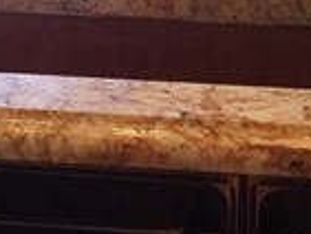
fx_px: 1897
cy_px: -567
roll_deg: -1.3
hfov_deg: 8.7
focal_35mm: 211
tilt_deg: -6.0
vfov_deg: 6.2
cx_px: -382
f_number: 2.2
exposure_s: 1/40
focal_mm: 4.15
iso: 32
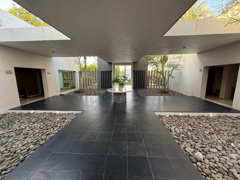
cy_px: 90
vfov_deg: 85.7
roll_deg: +0.1
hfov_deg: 102.1
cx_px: 120
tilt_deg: -8.2
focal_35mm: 14
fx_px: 97
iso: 200
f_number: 2.2
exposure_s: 1/99
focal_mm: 2.22
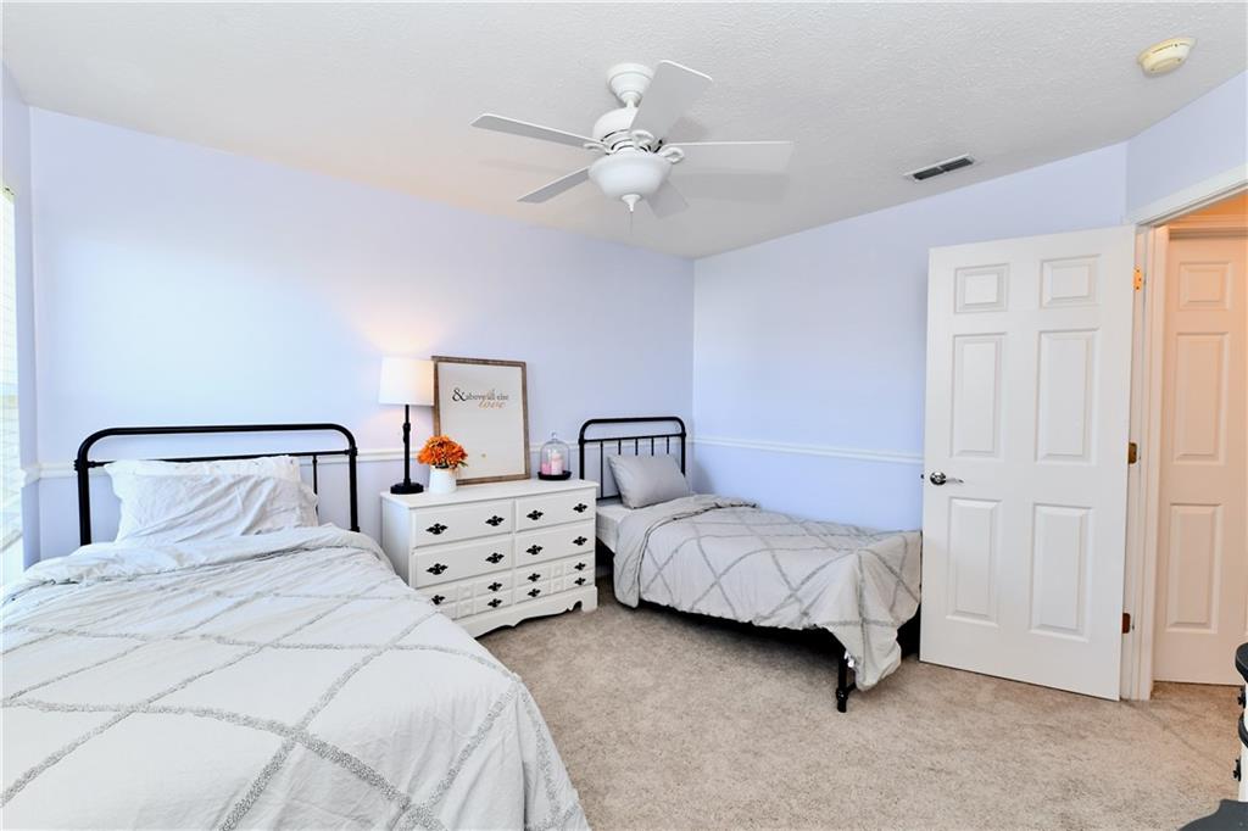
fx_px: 554
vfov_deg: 73.7
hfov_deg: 96.8
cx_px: 624
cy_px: 416
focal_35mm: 16
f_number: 6.3
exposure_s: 1/60
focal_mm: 16
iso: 640
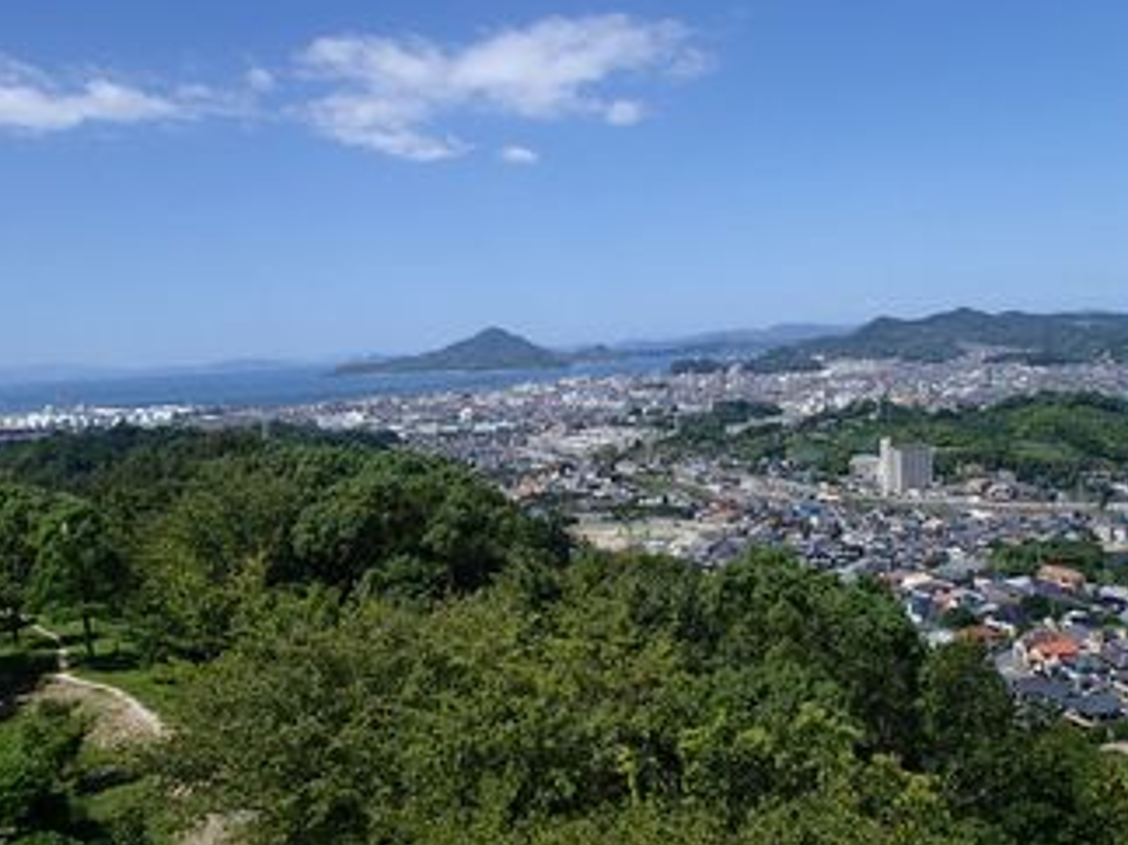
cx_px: 531
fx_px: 1010
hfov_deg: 58.3
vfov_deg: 45.4
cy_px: 426
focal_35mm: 31
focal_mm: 4.5
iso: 100
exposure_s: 1/250
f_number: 8
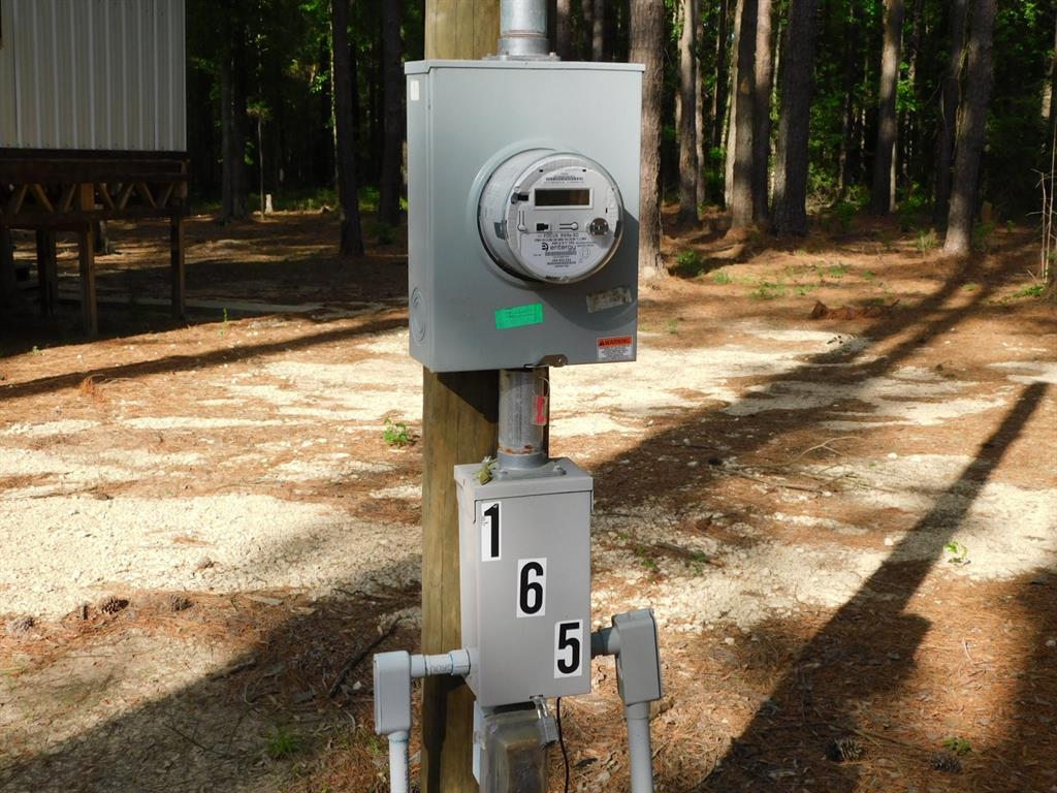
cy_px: 396
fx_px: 1374
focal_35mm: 45
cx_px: 528
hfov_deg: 42.1
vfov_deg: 32.2
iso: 125
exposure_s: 1/500
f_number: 3.7
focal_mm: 8
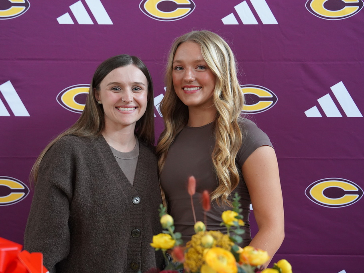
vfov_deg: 19.4
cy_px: 136
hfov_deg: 25.6
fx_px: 799
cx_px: 163
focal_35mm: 76
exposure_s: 1/160
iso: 5000
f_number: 4
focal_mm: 70
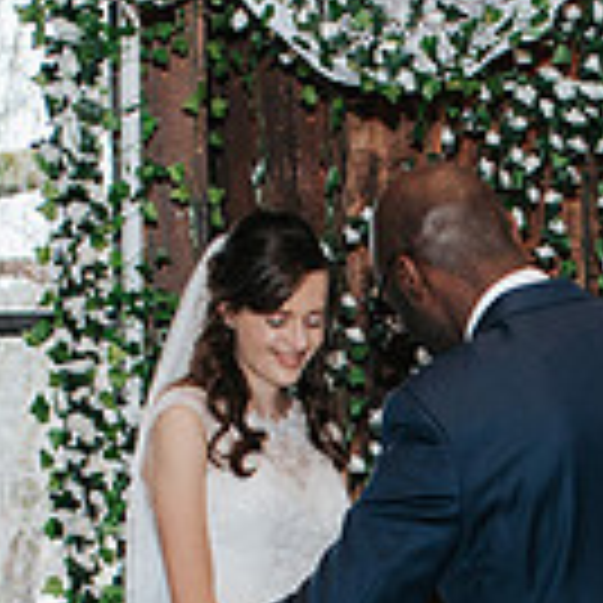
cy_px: 1005
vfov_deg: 9.5
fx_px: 3469
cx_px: 709
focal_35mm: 176
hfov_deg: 9.8
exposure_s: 1/200
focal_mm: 35
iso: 1000
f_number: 3.2
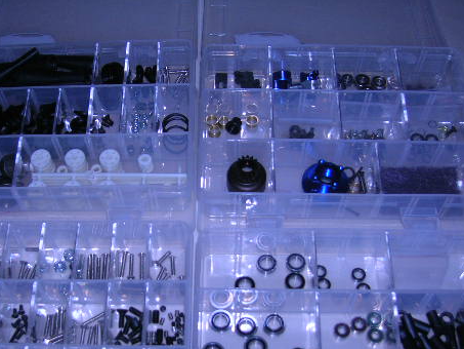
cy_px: 220
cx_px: 191
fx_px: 644
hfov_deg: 39.5
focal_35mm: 48
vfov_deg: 30.1
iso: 50
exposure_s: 1/60.1
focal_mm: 5.7
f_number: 2.9
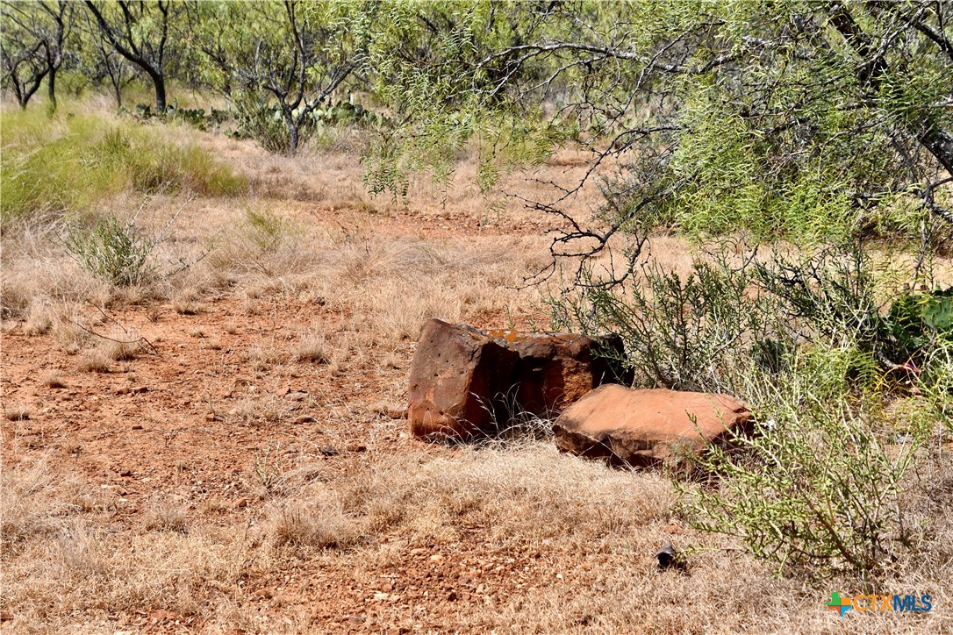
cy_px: 318
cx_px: 476
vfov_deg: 18.2
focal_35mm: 75
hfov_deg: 27.0
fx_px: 1985
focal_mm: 50
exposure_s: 1/250
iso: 100
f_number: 8
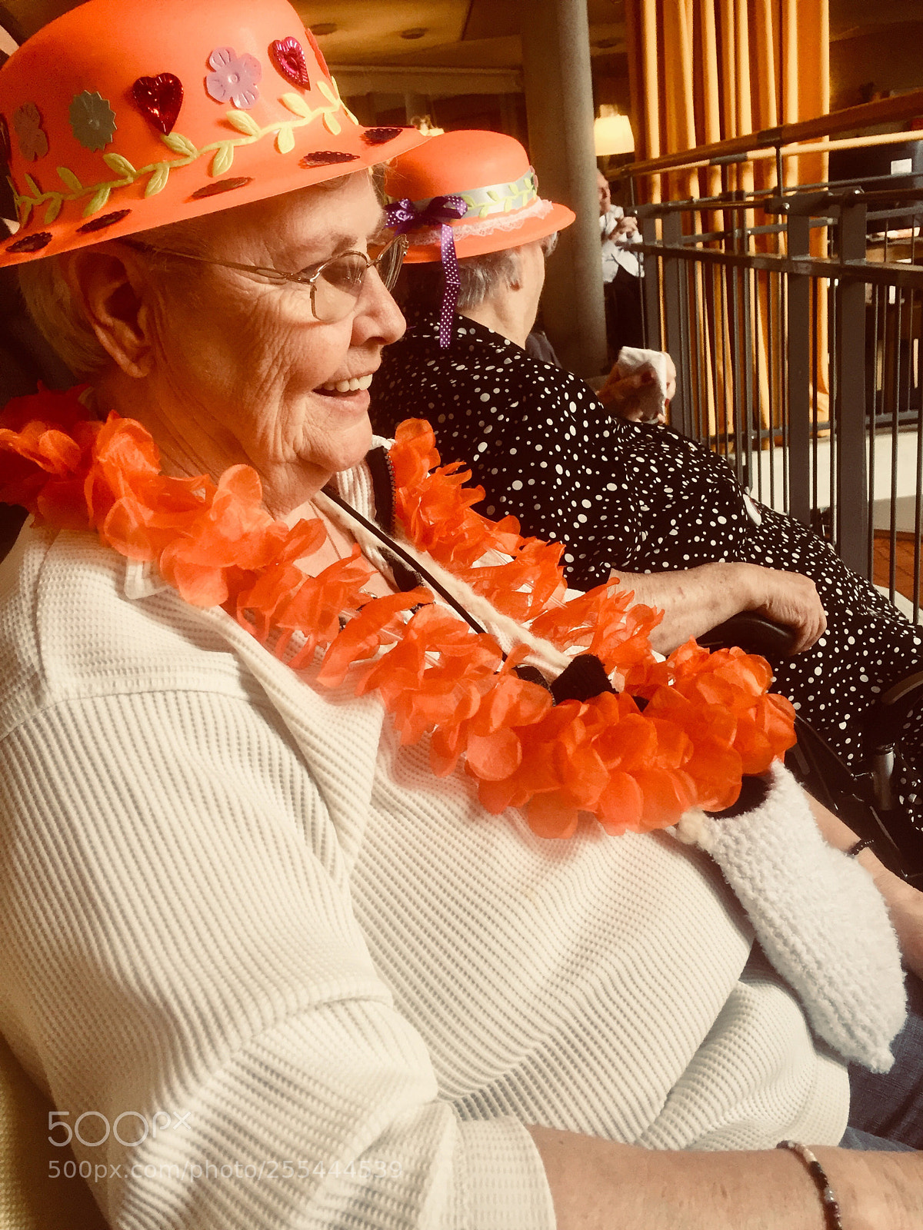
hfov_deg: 48.2
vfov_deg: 61.7
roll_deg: +5.0
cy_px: 615
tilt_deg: -19.6
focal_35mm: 29
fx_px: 1031
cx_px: 462
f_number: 2.2
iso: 64
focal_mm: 4.15
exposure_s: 1/33
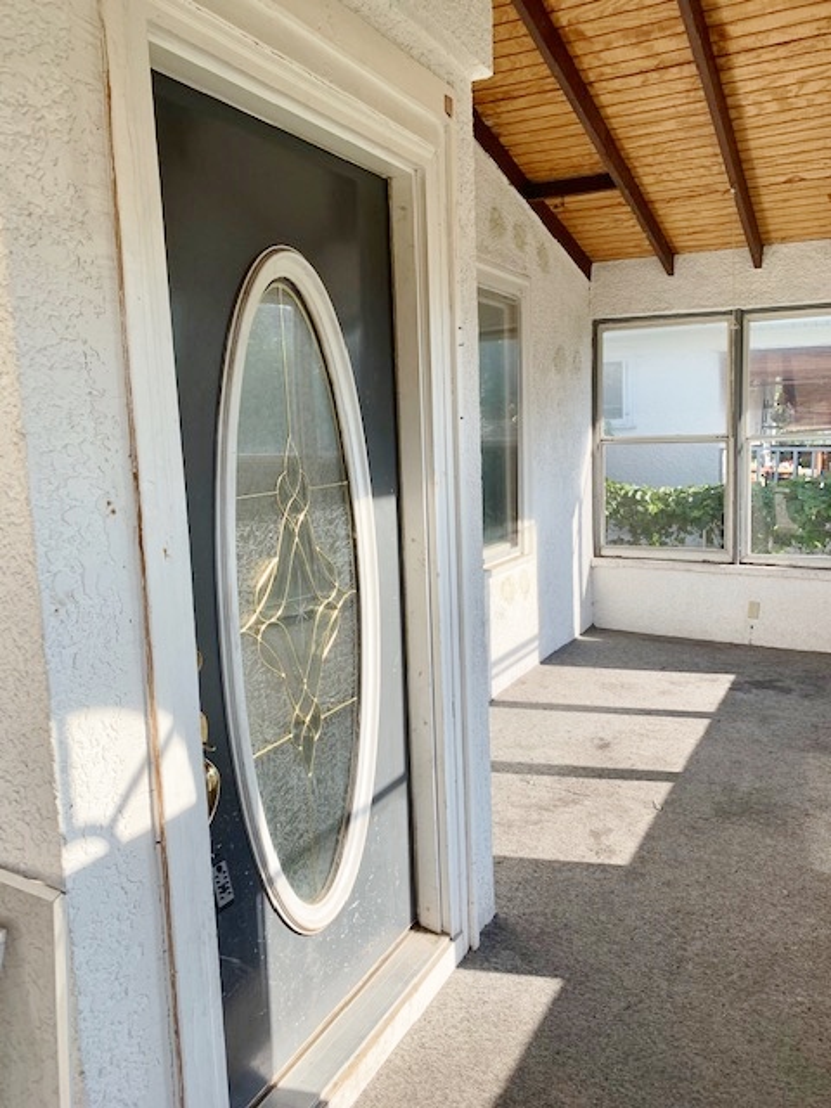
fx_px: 832
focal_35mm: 26
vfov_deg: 67.3
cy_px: 554
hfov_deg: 53.1
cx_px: 416
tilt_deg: -6.1
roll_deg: +2.8
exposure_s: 1/564
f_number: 1.8
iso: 25
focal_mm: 4.25
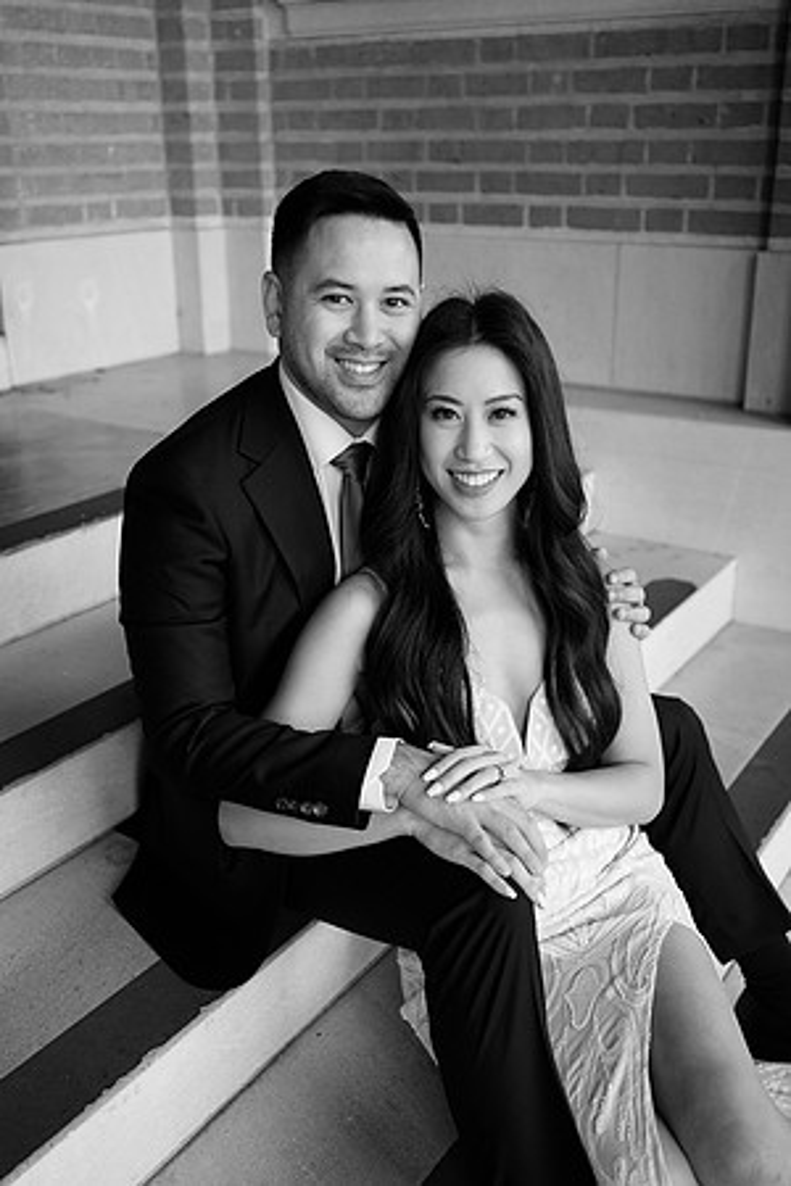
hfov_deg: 37.9
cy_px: 593
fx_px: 1153
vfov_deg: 54.4
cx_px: 396
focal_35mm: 35
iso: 800
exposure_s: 1/400
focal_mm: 35
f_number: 2.8
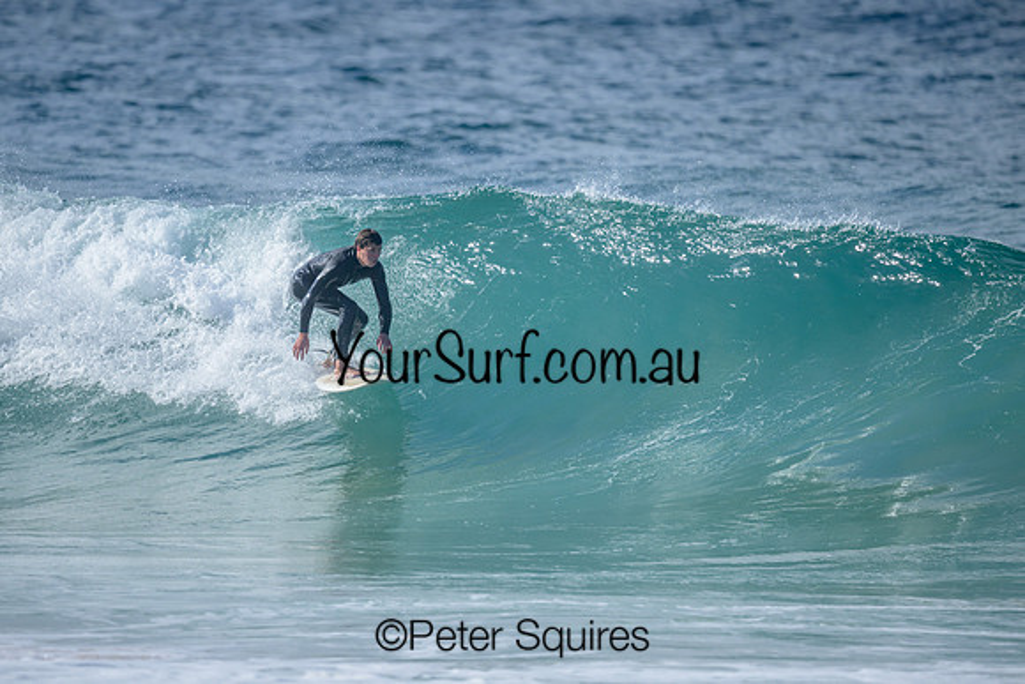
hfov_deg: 2.6
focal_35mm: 800
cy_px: 342
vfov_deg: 1.7
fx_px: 22782
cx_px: 512
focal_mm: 800
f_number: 6.3
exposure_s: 1/2500
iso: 360
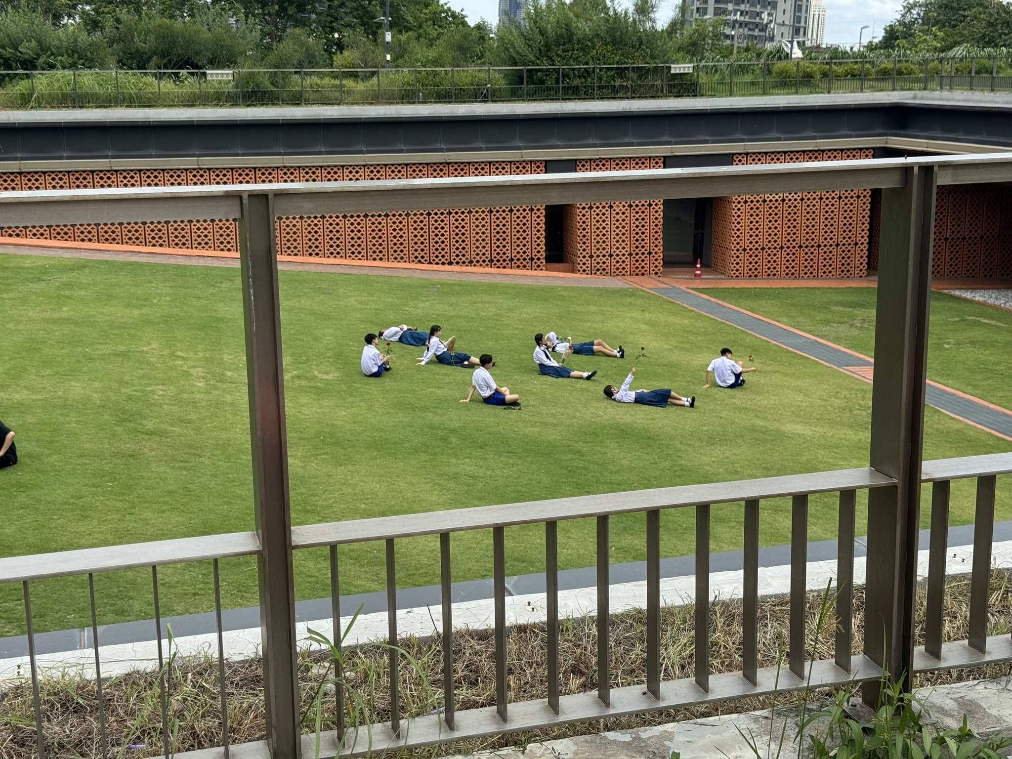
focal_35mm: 48
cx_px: 506
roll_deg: -1.0
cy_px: 380
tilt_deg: -11.8
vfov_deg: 30.3
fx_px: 1403
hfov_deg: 39.7
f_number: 1.78
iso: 64
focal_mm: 6.76
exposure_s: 1/3610
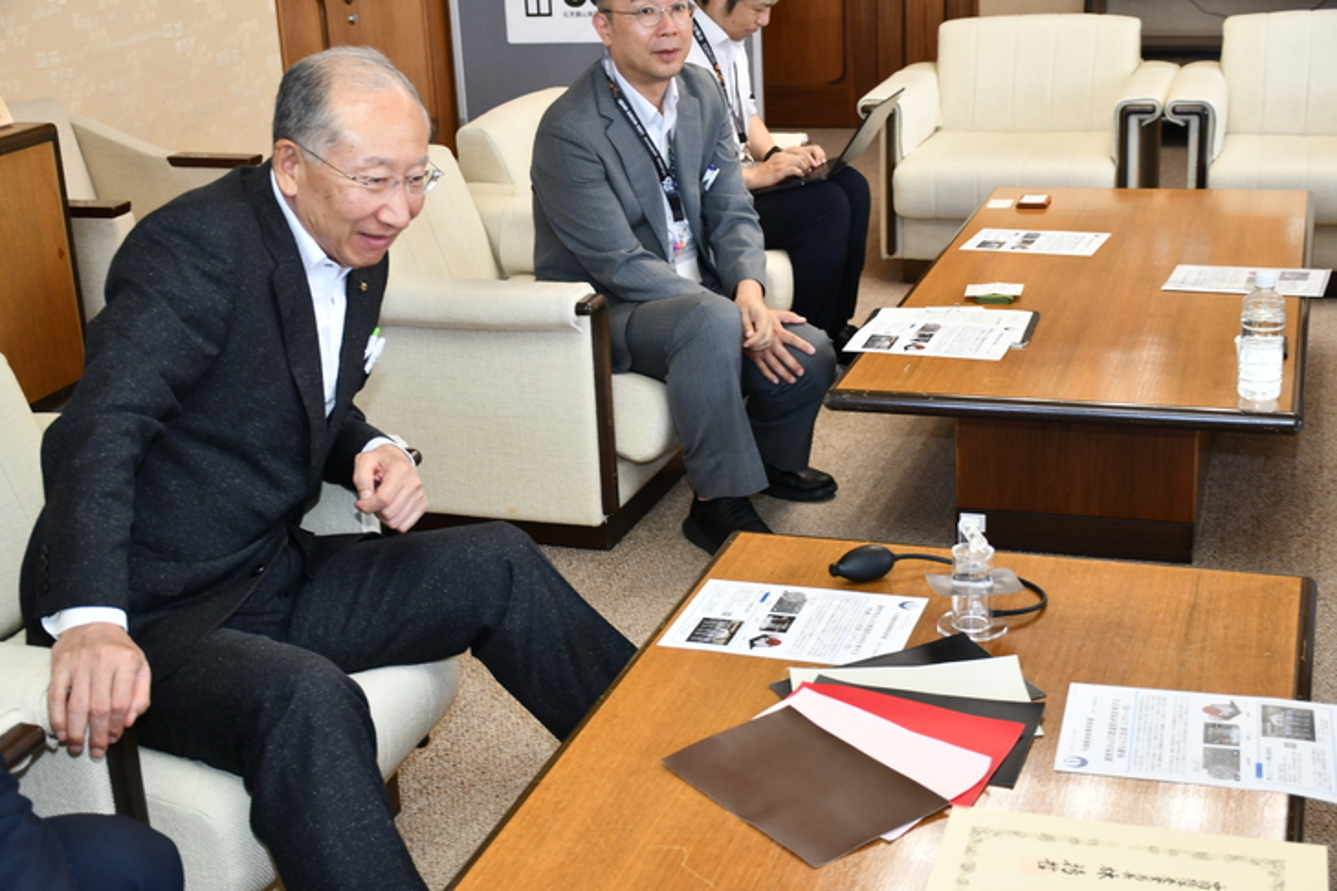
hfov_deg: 41.1
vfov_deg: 28.1
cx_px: 668
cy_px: 446
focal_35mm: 48
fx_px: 1783
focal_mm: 32
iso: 560
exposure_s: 1/60
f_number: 4
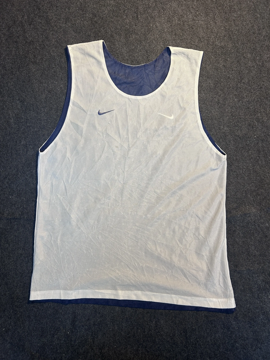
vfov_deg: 67.3
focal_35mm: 26
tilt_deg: -65.2
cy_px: 180
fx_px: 270
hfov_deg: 53.1
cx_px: 135
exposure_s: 1/50
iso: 100
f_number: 1.5
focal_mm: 5.7
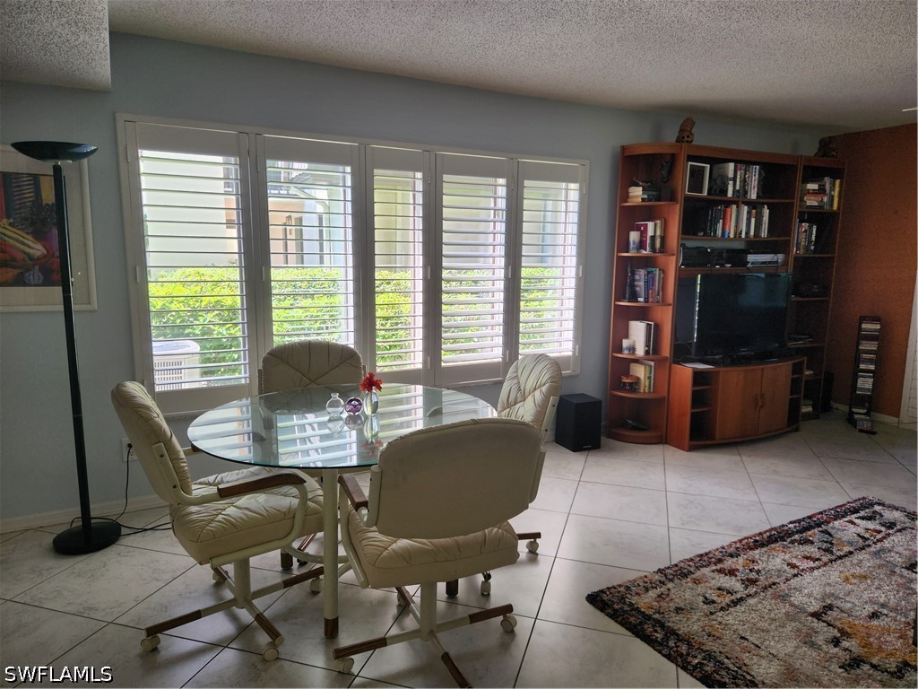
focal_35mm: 23
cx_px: 459
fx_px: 610
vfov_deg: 58.9
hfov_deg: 73.9
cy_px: 344
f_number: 1.8
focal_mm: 5.4
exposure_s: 1/180
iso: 64
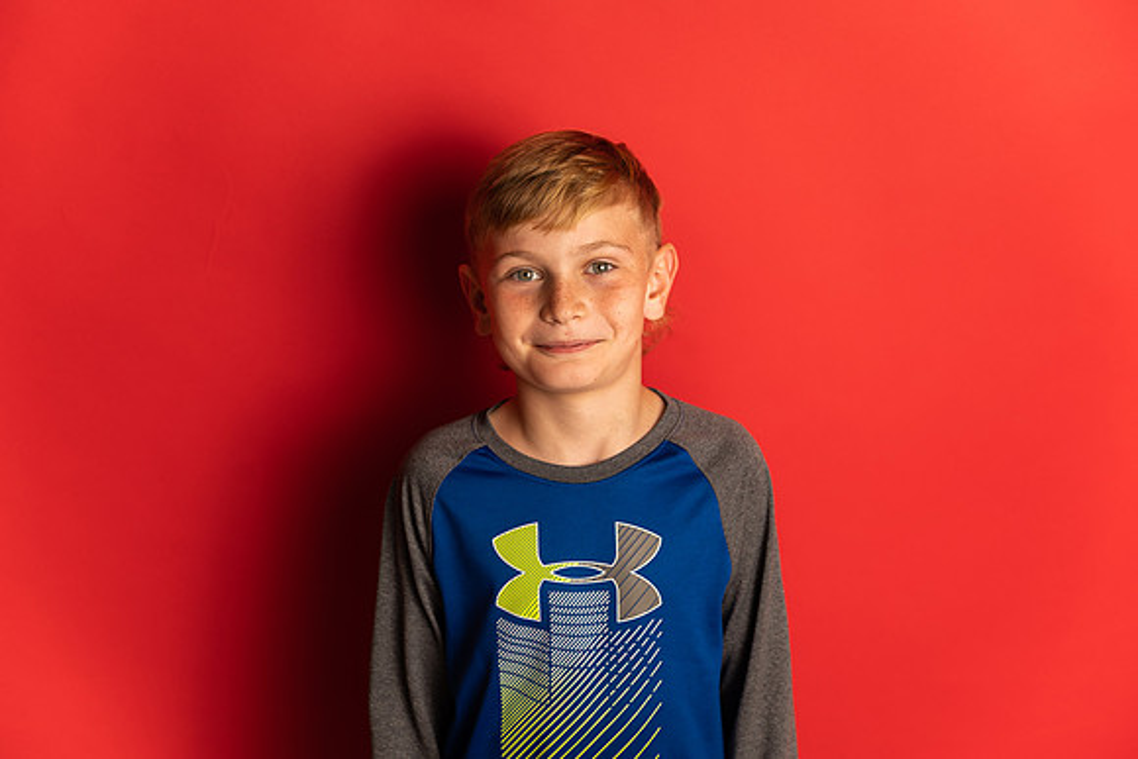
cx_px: 569
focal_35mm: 58
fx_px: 1834
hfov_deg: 34.5
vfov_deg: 23.4
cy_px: 380
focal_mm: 58
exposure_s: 1/160
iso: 100
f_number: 4
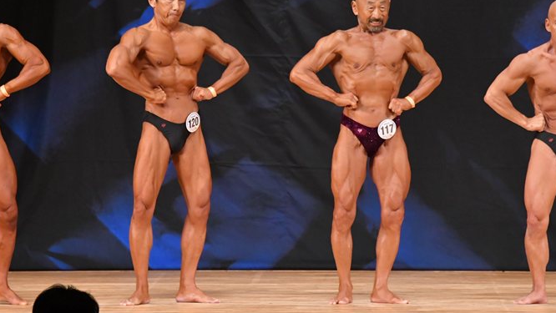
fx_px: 4852
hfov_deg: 6.6
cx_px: 263
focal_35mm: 329
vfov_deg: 3.7
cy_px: 132
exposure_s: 1/400
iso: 5600
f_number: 5.6
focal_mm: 180
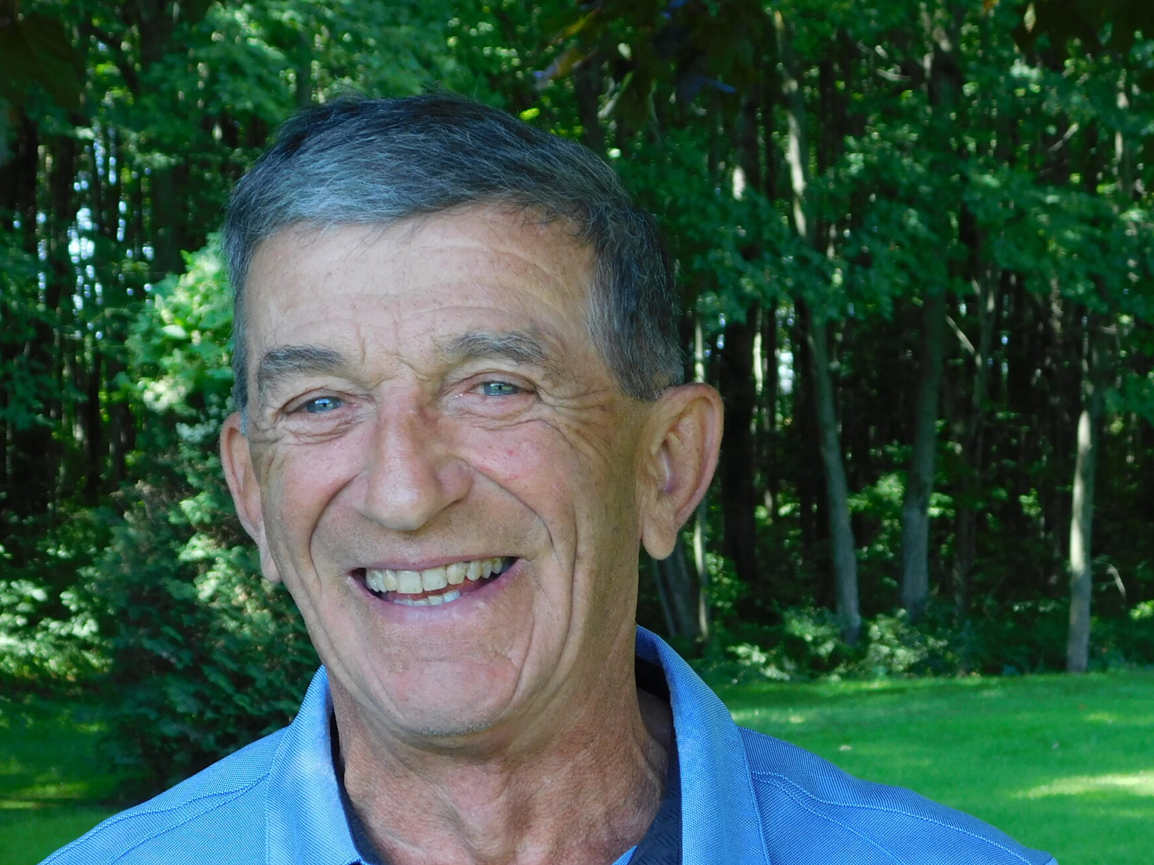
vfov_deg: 15.2
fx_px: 3233
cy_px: 532
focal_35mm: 97
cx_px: 472
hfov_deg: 20.2
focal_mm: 11.7
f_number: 4.2
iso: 125
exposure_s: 1/60
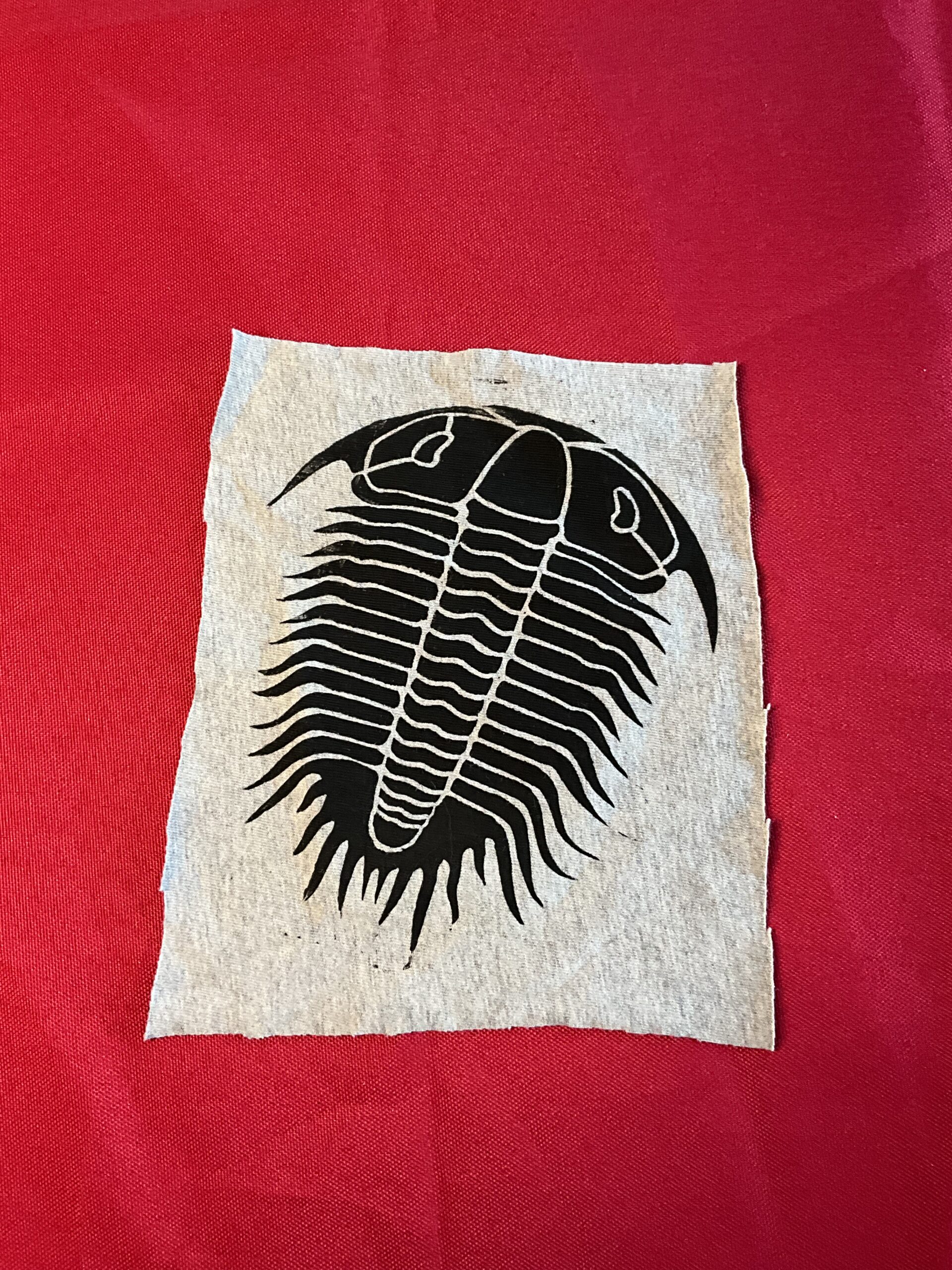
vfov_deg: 61.7
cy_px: 635
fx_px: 1063
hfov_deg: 48.2
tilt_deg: -80.7
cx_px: 476
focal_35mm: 29
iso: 200
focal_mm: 3
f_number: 1.8
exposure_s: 1/60
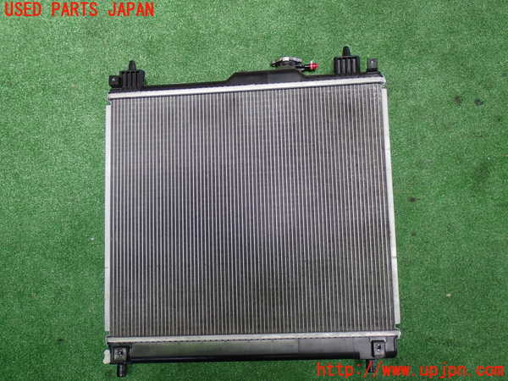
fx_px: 690
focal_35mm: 47
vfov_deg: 30.9
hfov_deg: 40.4
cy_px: 190
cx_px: 254
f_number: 3.1
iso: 200
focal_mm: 8.4
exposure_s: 1/60
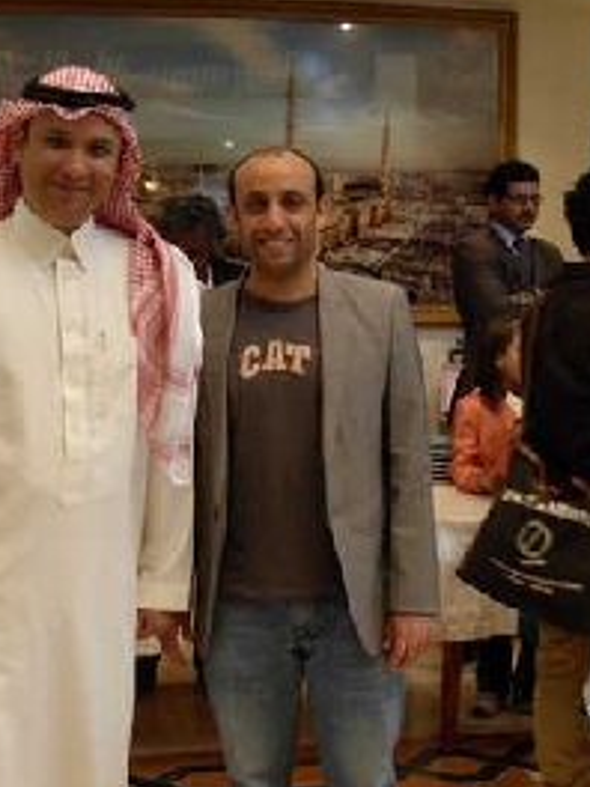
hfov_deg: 21.2
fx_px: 1568
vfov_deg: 28.1
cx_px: 203
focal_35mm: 69
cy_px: 432
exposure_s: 1/14.6
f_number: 2.9
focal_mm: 6.3
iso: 79
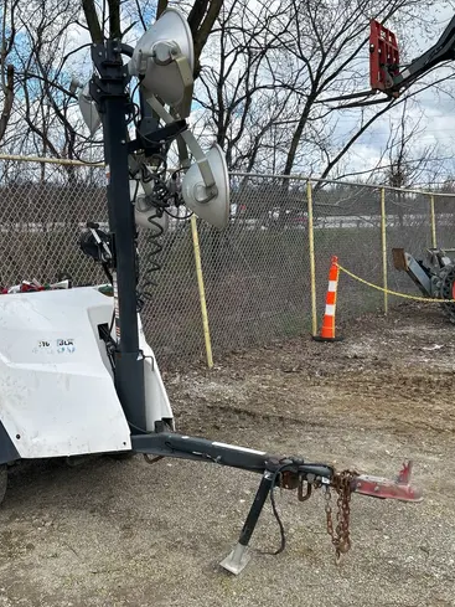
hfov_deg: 36.5
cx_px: 160
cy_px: 339
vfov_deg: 47.8
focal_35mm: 39
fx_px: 683
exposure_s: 1/1724
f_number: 1.5
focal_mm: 5.7
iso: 50
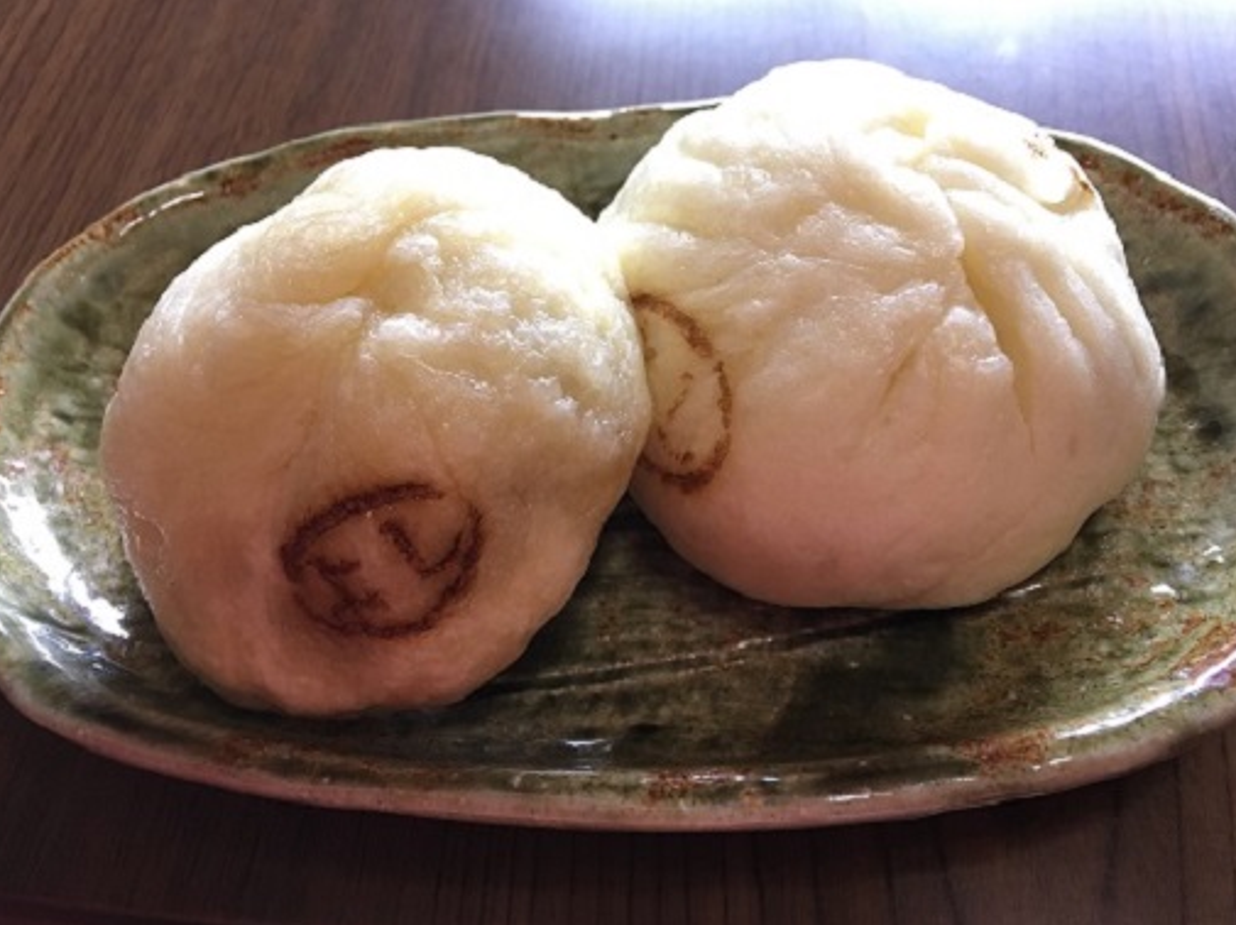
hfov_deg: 58.4
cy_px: 489
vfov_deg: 45.4
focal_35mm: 31
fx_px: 1106
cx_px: 629
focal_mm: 4.15
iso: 125
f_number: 2.2
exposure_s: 1/30
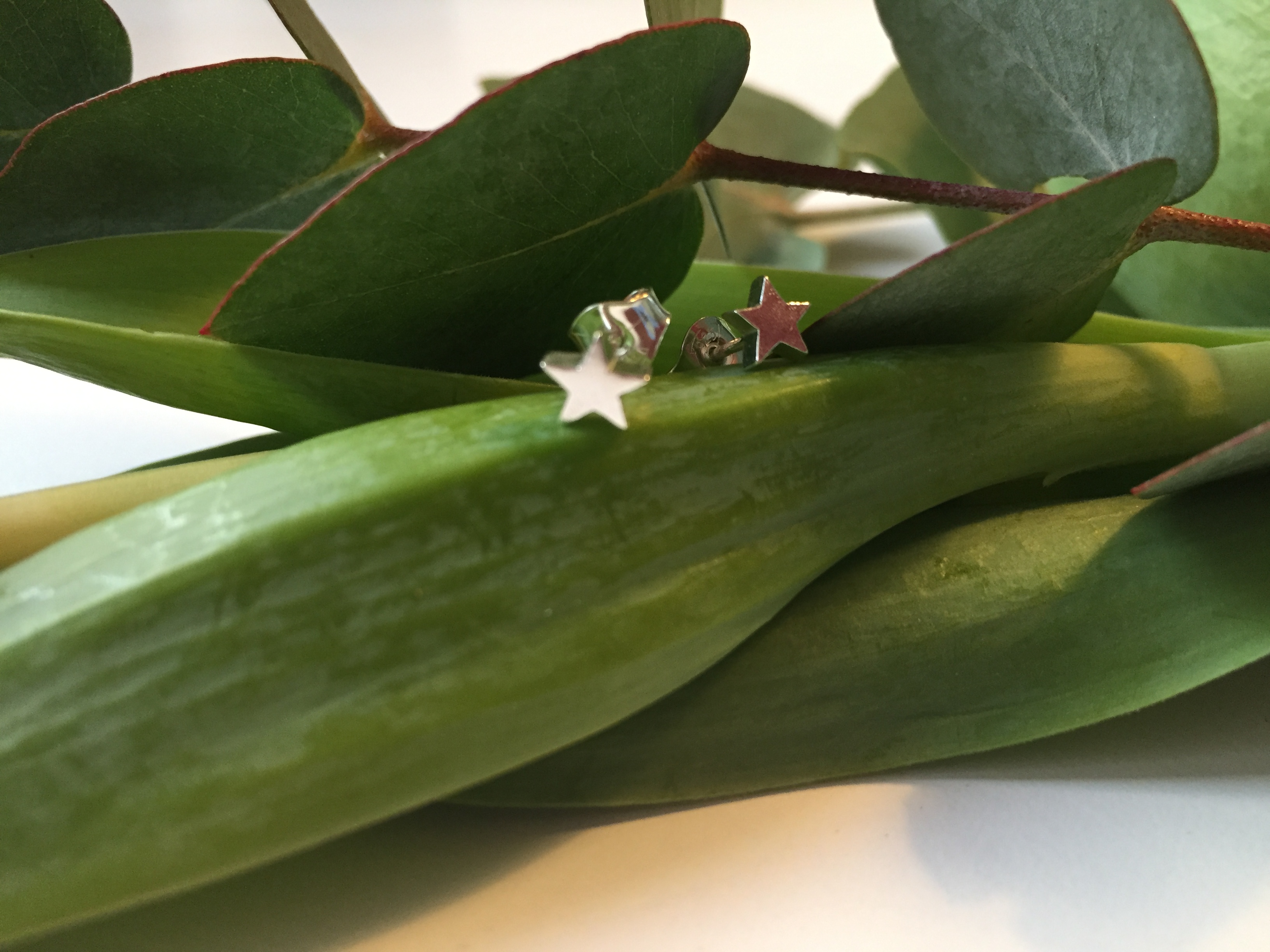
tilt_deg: -27.7
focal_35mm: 29
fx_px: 1064
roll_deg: +1.4
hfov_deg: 61.7
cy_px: 476
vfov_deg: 48.2
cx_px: 635
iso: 200
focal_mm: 4.15
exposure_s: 1/33
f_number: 2.2
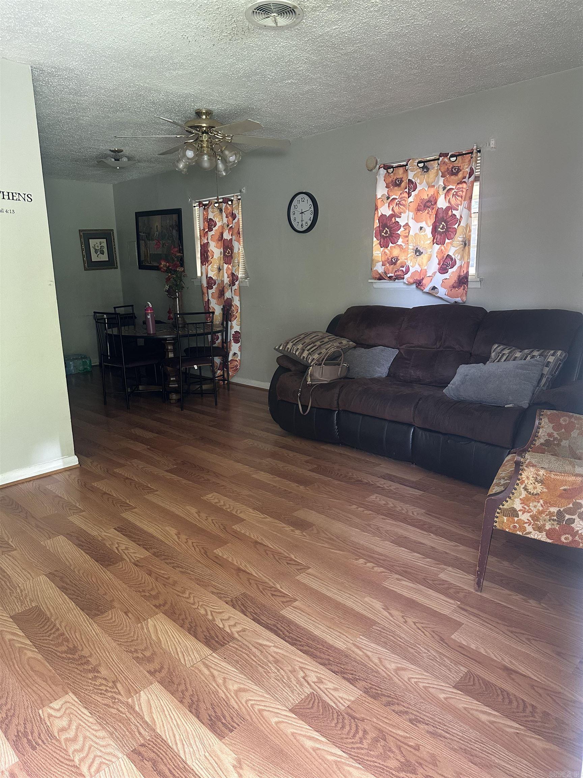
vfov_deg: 71.6
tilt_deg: -10.9
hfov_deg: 56.8
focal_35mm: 24
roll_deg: -0.4
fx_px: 539
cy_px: 389
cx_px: 292
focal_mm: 6.86
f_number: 1.78
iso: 320
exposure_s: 1/60
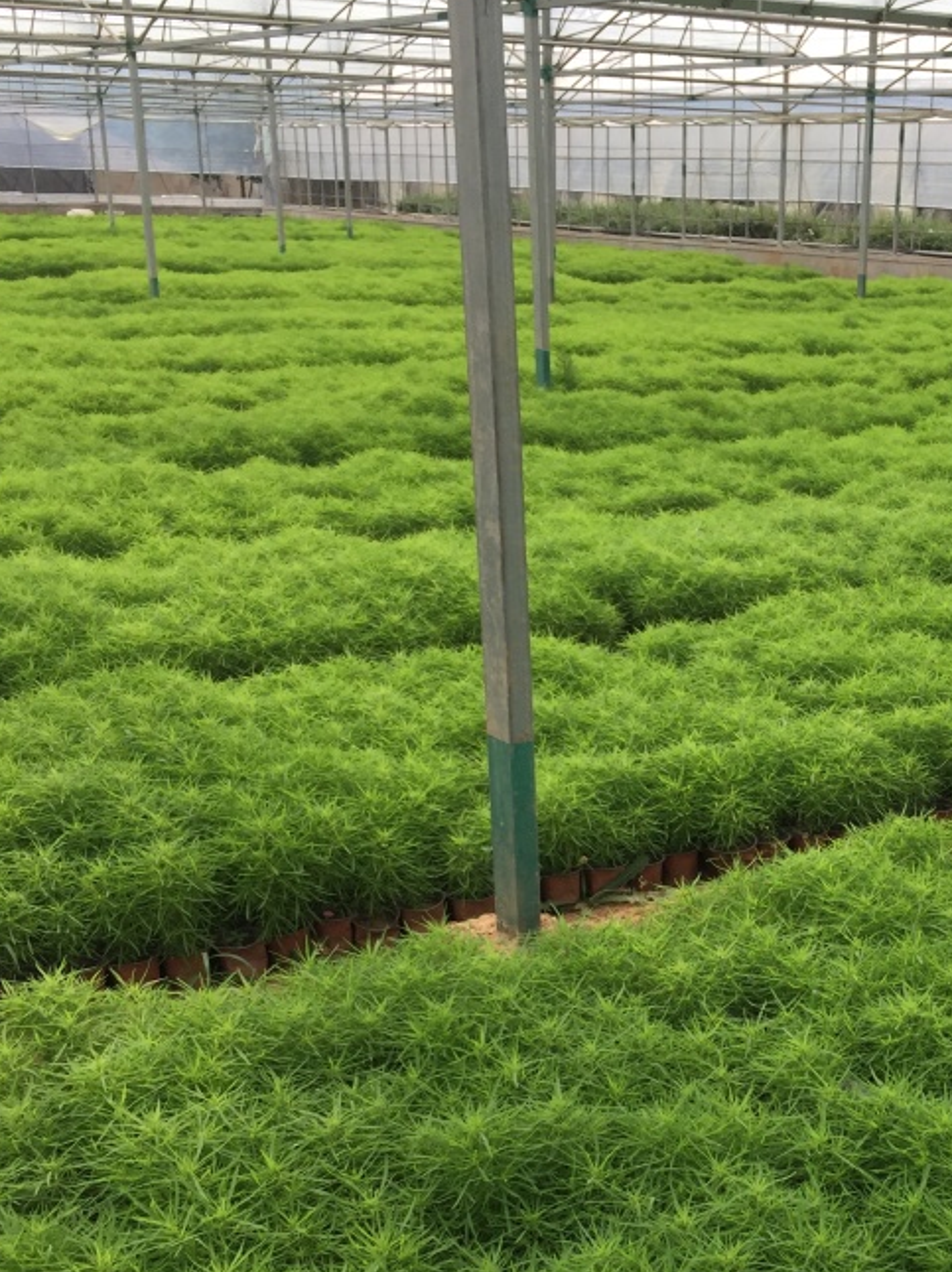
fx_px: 1762
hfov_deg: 29.6
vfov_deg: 38.6
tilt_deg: -22.8
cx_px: 759
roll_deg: -1.9
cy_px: 959
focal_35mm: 48
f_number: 2.2
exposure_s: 1/682
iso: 32
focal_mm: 4.15
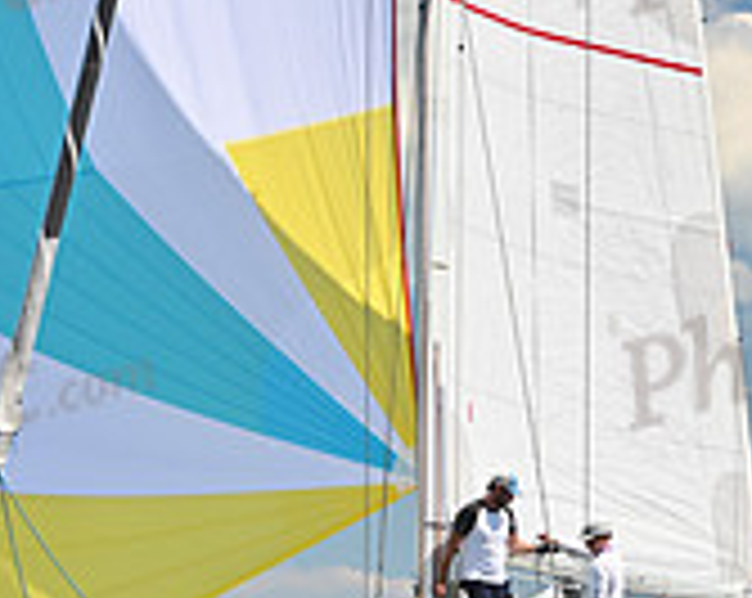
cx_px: 392
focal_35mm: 268
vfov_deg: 5.7
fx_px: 5954
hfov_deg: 7.2
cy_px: 609
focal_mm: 82
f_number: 3.2
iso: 250
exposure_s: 1/2500
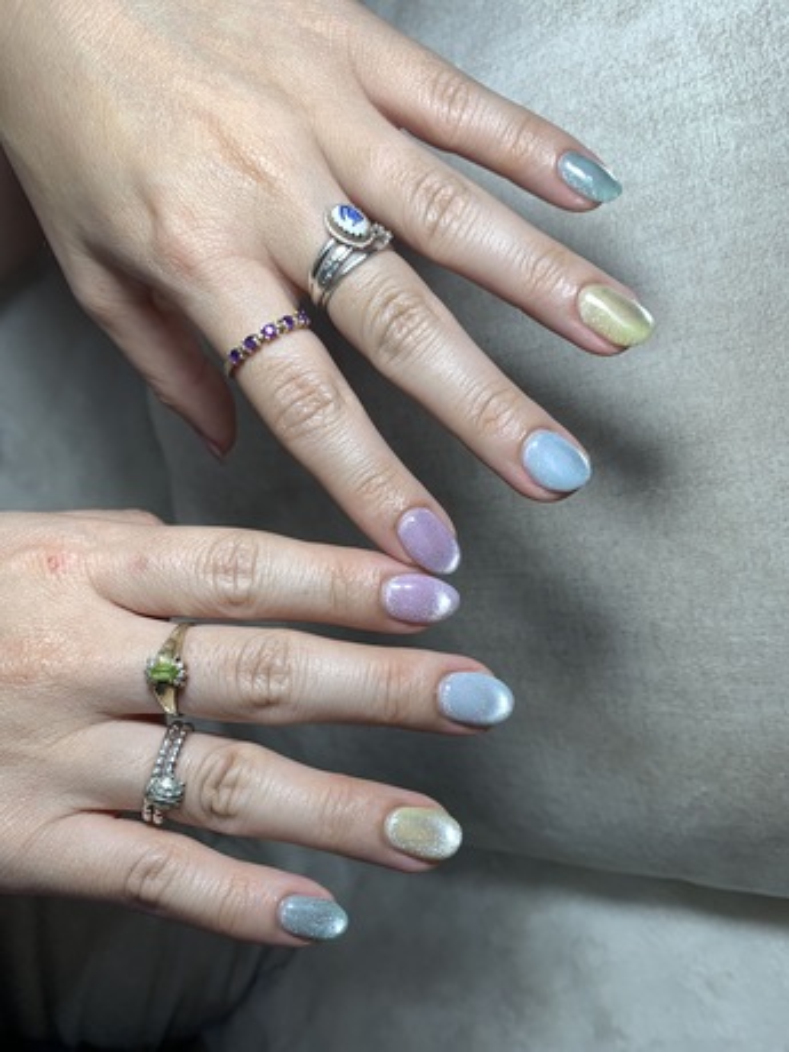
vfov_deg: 67.3
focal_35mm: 26
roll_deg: +39.4
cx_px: 394
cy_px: 526
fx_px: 790
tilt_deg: -32.1
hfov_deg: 53.1
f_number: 1.8
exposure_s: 1/100
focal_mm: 4.25
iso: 40
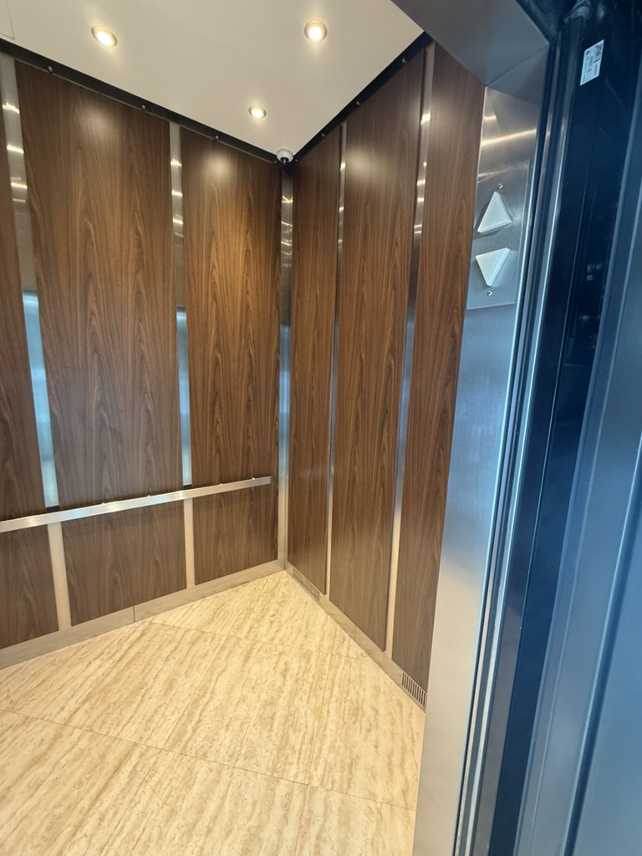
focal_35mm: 14
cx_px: 321
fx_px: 346
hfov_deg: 85.7
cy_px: 428
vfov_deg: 102.1
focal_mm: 2.22
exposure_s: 1/60
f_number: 2.2
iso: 400
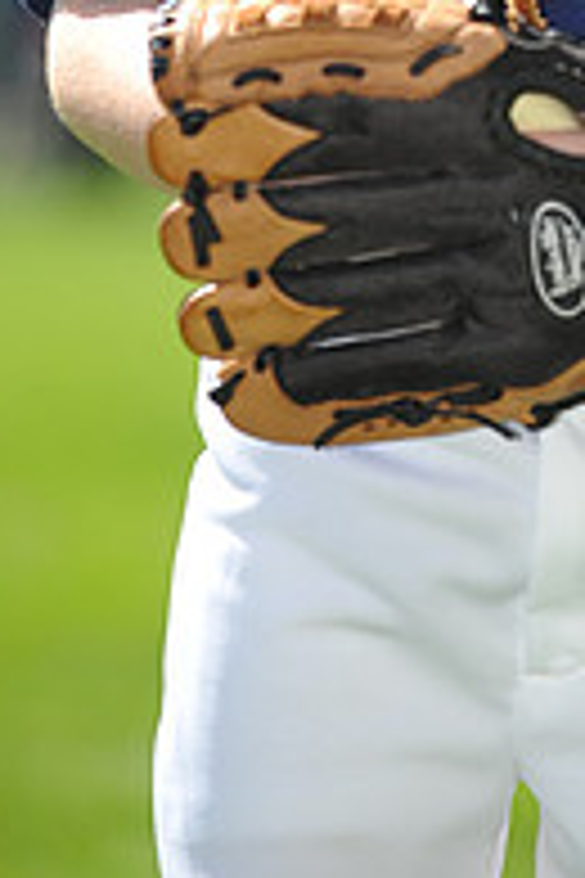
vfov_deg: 4.2
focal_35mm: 490
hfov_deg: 2.8
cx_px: 590
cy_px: -356
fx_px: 11943
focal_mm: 165
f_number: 4
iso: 200
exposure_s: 1/1000
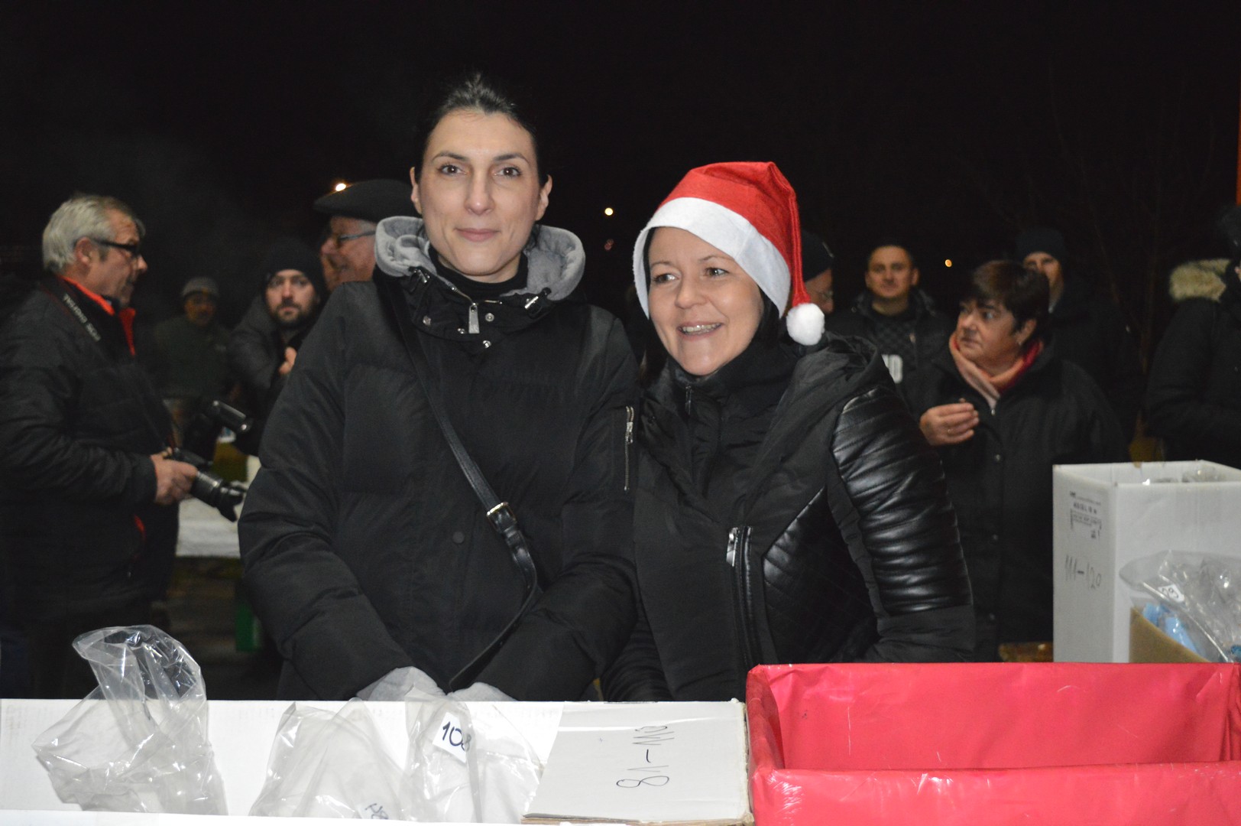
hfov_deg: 43.6
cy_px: 413
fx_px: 1550
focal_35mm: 45
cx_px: 620
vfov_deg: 29.8
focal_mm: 30
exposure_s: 1/60
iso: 3200
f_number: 4.2
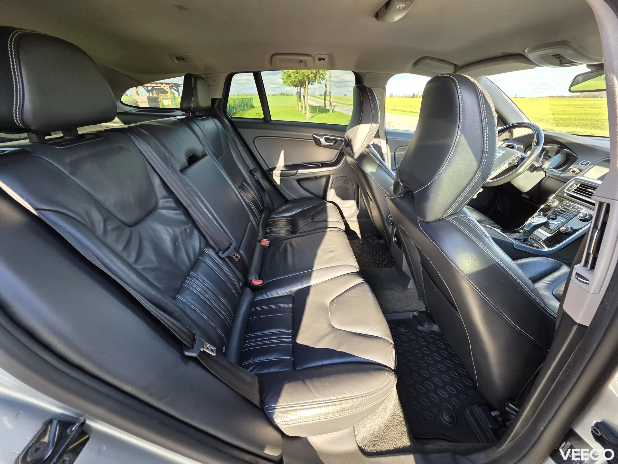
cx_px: 309
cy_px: 232
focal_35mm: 13
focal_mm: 2.2
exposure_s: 1/100
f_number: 1.9
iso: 64
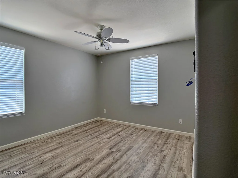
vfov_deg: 56.8
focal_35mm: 24
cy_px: 89
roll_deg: +0.2
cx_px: 119
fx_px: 165
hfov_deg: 71.6
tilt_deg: +0.1
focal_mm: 6.76
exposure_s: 1/217
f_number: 1.78
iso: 200
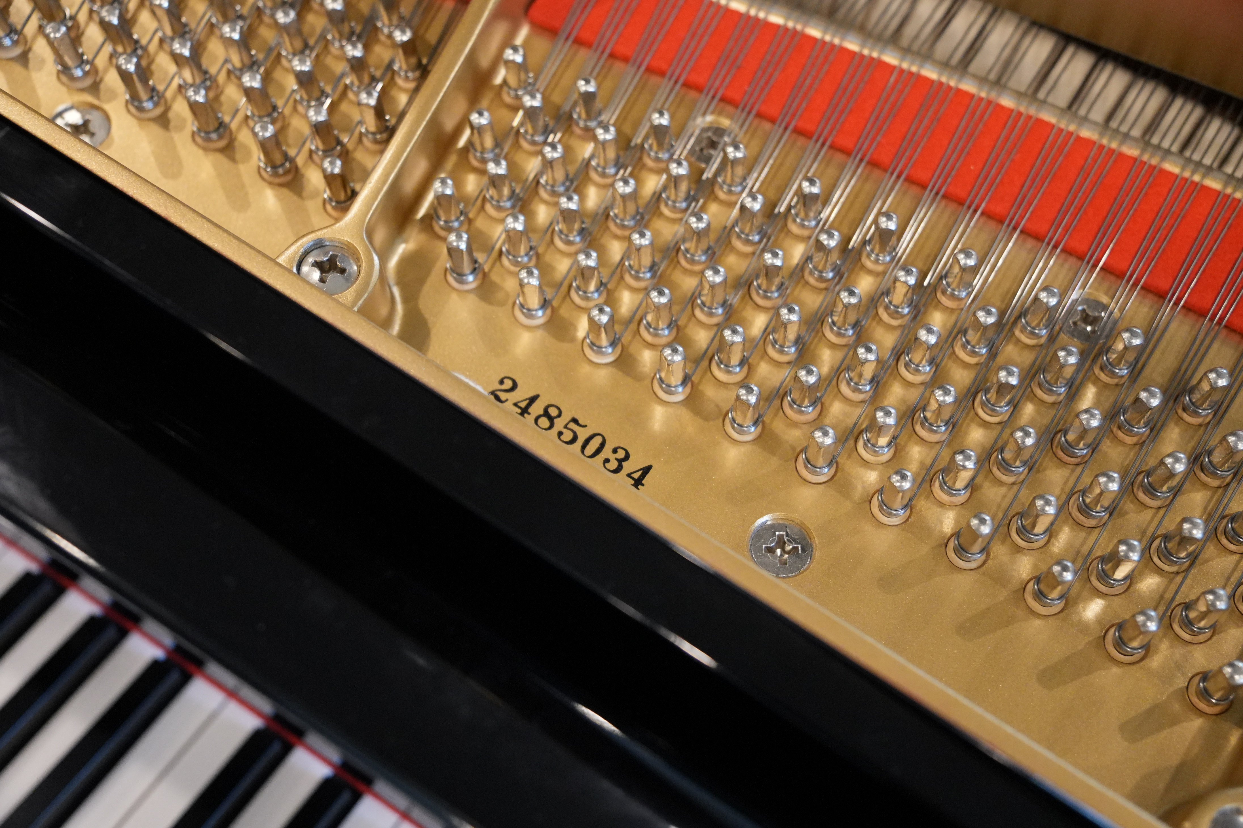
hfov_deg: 41.1
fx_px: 1657
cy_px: 414
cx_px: 622
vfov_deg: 28.1
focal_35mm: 48
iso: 2500
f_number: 2.8
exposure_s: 1/160
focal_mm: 32
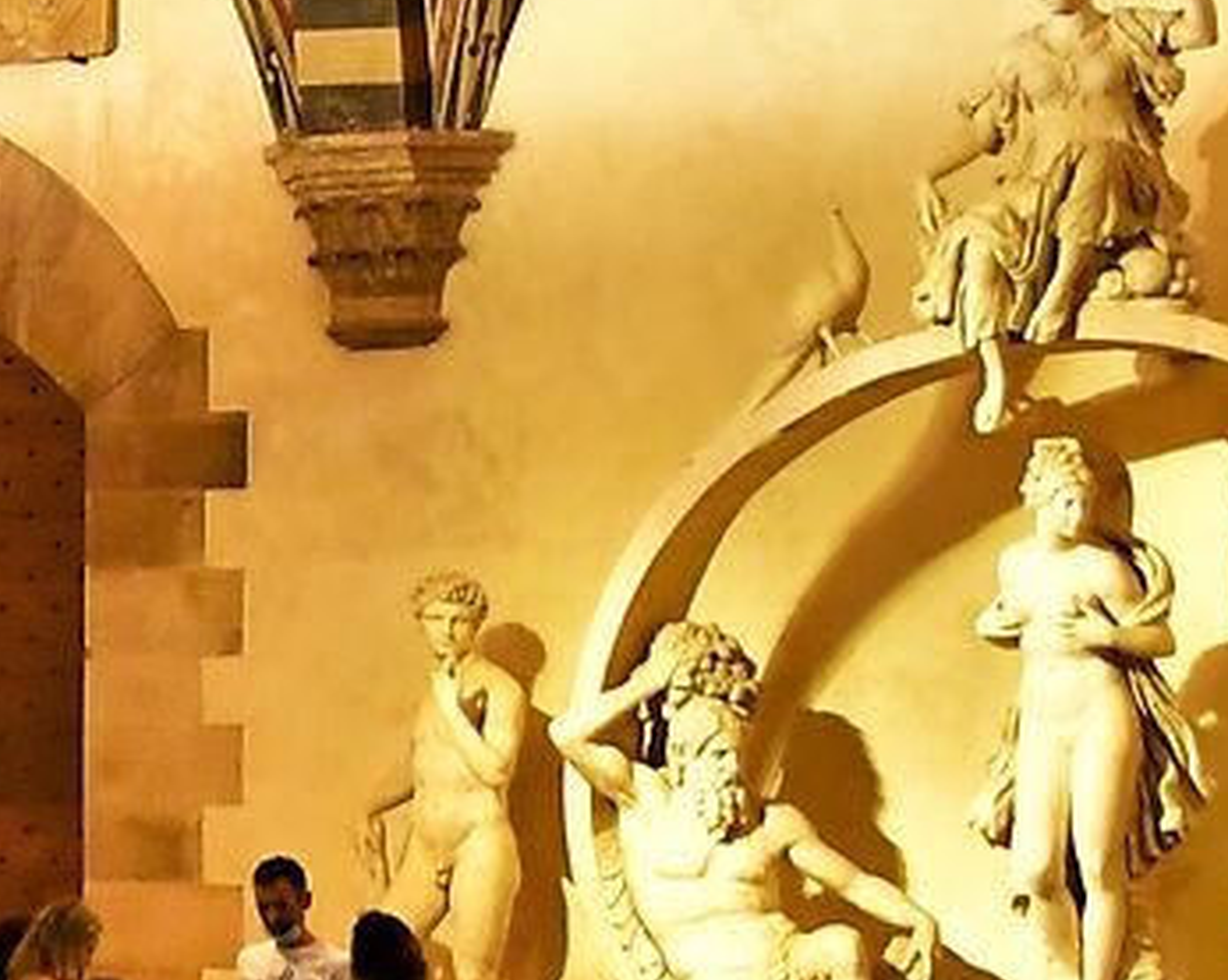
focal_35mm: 195
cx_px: -255
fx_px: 7081
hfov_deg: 9.8
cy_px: 113
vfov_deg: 7.9
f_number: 4
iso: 1250
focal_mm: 20
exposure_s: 1/15
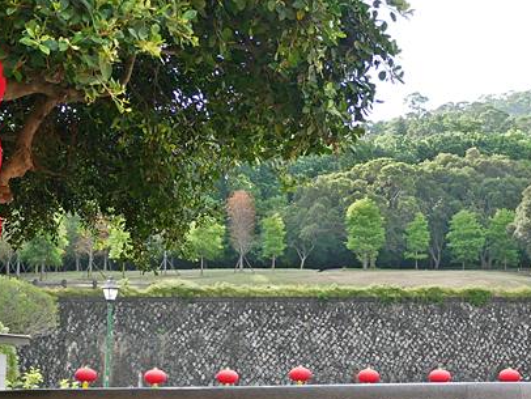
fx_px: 1059
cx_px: 344
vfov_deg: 21.3
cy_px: 260
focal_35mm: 69
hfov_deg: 28.0
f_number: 2.8
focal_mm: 14
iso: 200
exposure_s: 1/640
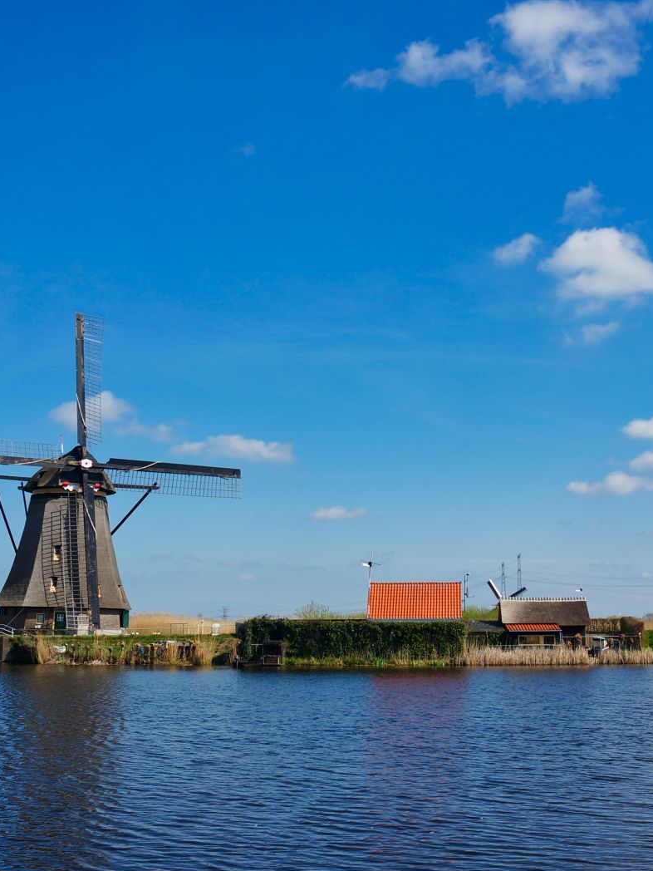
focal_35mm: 44
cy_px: 441
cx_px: 370
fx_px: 1107
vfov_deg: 42.9
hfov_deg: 32.8
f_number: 8
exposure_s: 1/400
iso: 100
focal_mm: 20
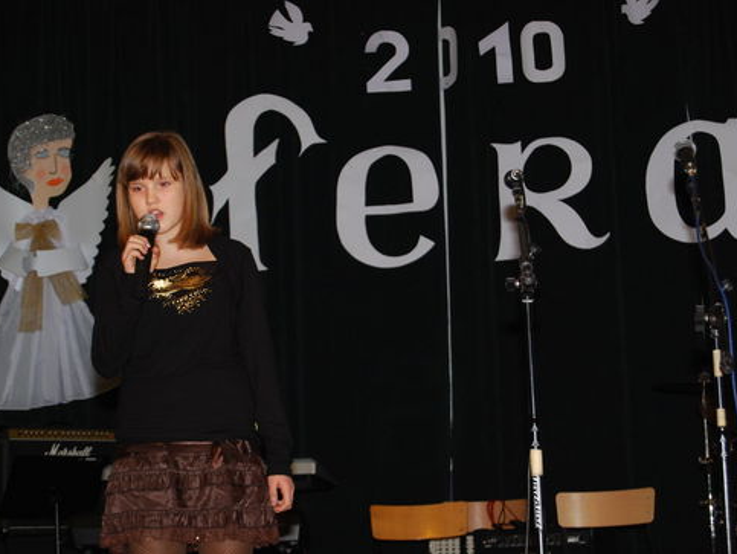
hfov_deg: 19.9
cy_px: 305
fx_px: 2101
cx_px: 377
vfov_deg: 15.0
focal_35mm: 99
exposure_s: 1/60
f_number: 5.6
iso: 200
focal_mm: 55
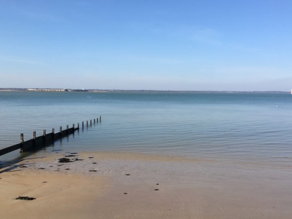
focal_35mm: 37
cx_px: 164
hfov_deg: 50.0
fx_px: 312
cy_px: 110
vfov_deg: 38.7
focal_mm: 4.15
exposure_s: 1/1709
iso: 25
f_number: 2.2
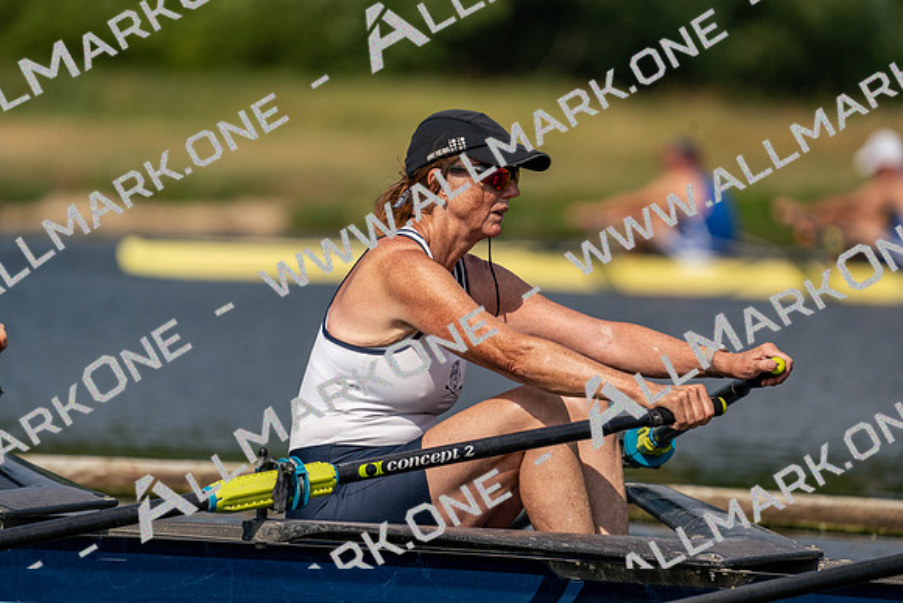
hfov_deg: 4.4
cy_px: 302
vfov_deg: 2.9
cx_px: 452
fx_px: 11716
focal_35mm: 467
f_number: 6.3
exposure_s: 1/1600
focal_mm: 467
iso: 160
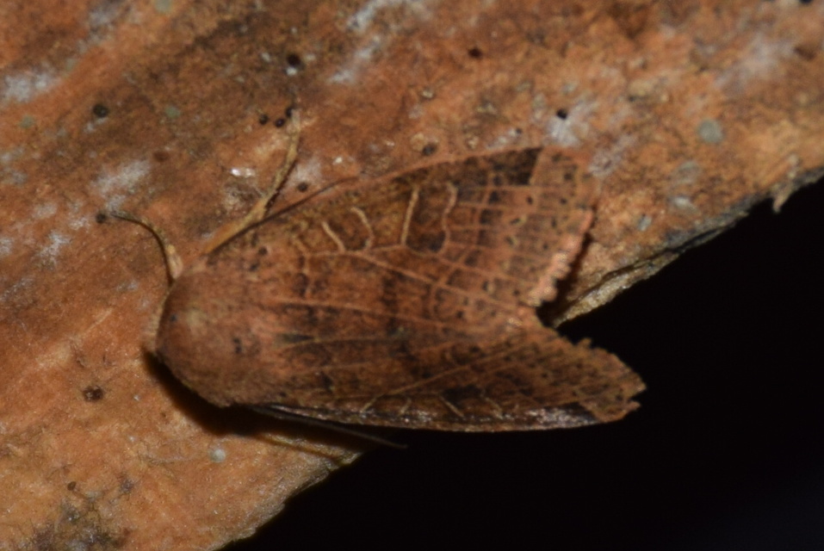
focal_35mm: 210
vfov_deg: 6.6
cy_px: 276
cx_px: 412
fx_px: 4811
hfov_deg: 9.8
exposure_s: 1/60
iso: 320
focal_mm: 140
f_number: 5.6
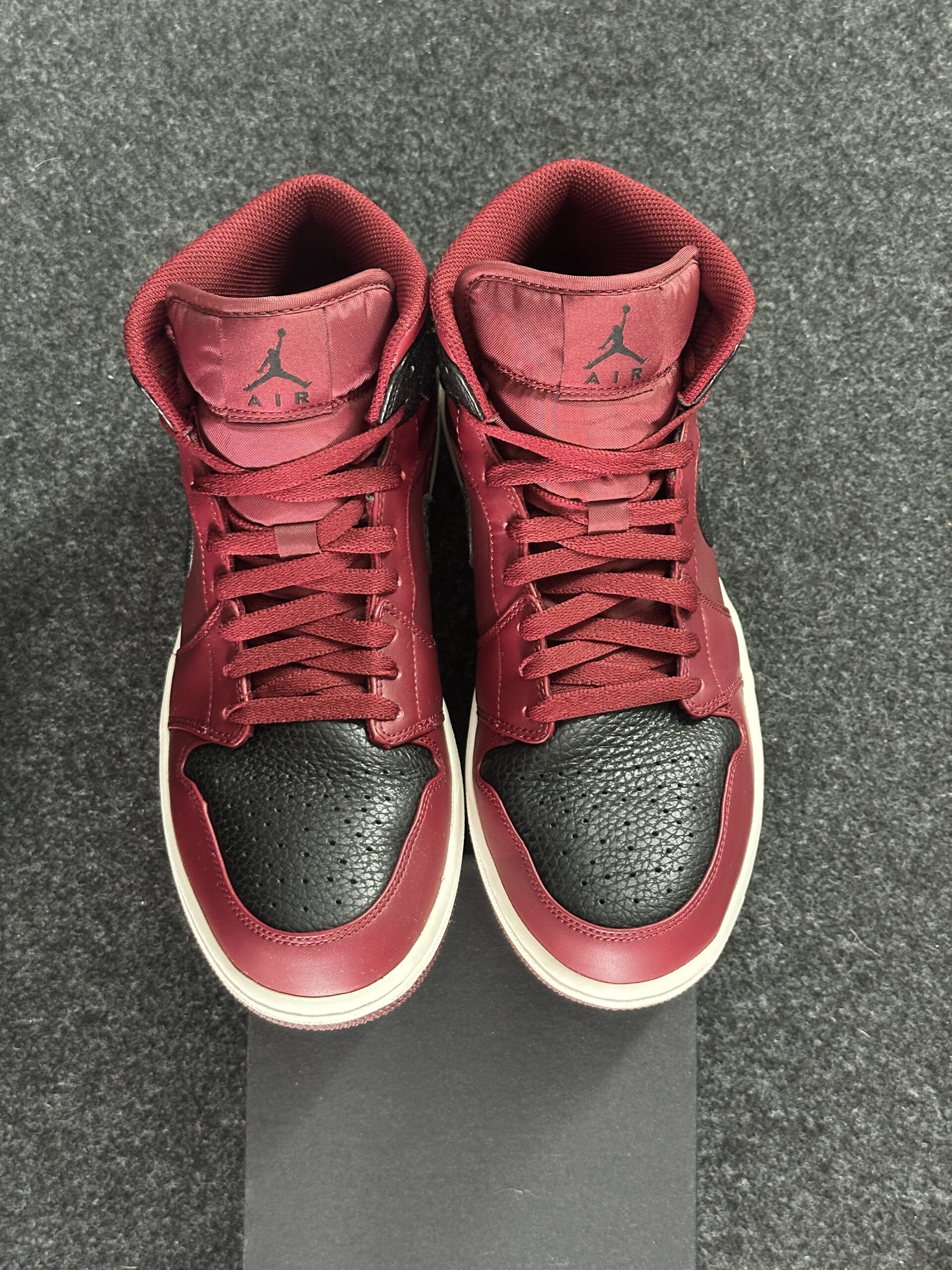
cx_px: 476
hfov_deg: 30.3
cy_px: 635
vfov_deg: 39.7
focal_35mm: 48
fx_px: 1760
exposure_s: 1/25
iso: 500
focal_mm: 6.86
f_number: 1.78
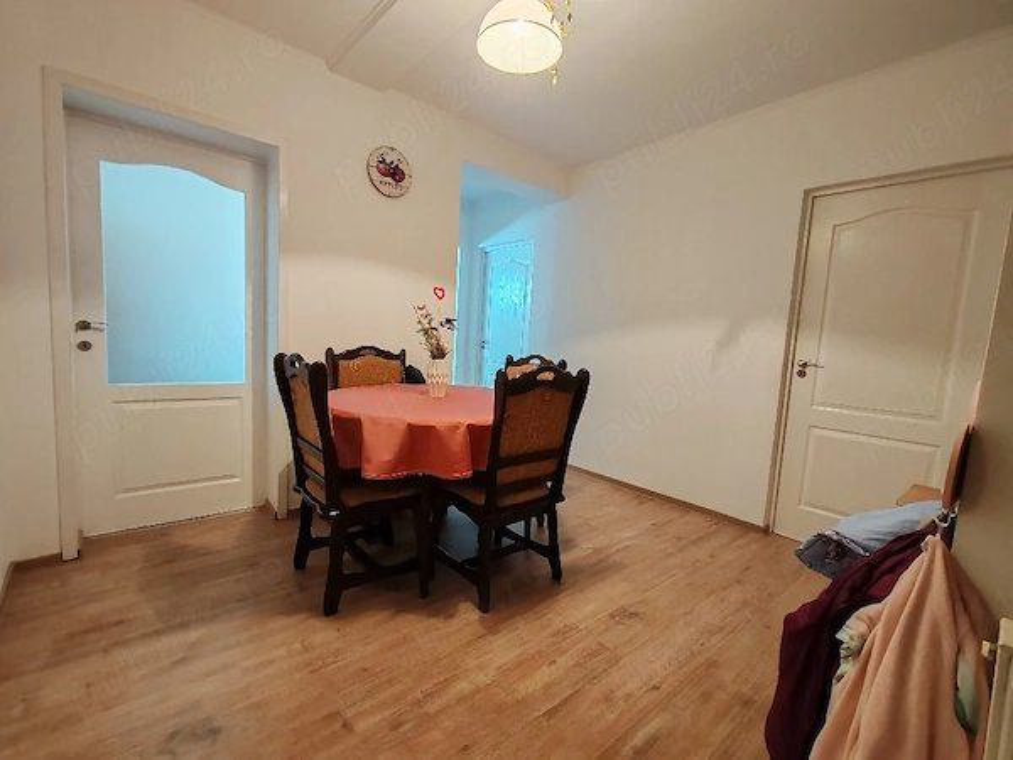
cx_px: 506
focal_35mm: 16
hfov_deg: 94.5
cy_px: 380
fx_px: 468
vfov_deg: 78.1
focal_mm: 1.96
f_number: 2.2
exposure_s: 1/25
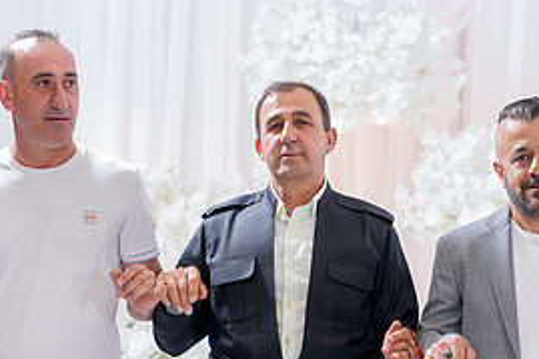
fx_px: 1616
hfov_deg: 18.9
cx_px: 285
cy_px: 336
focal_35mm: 108
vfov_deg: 12.6
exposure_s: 1/200
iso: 640
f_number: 2
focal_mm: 50
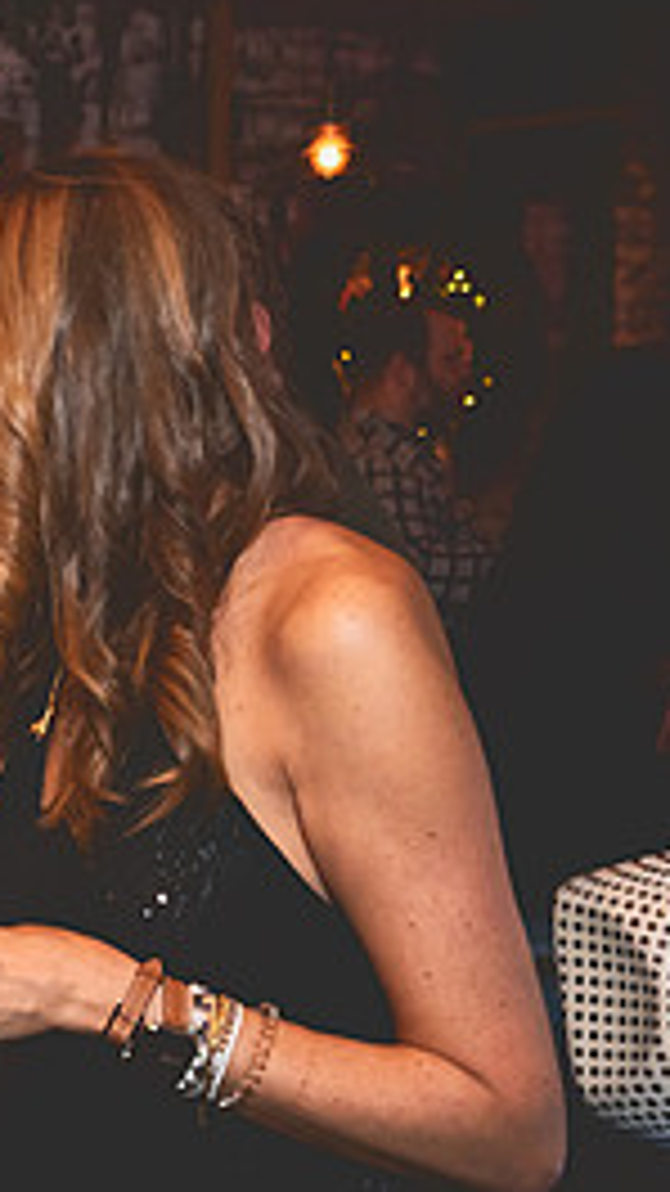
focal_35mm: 55
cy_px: 717
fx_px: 1738
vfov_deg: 37.7
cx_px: -414
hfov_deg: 18.6
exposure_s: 1/125
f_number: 2.8
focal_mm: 24
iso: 3200
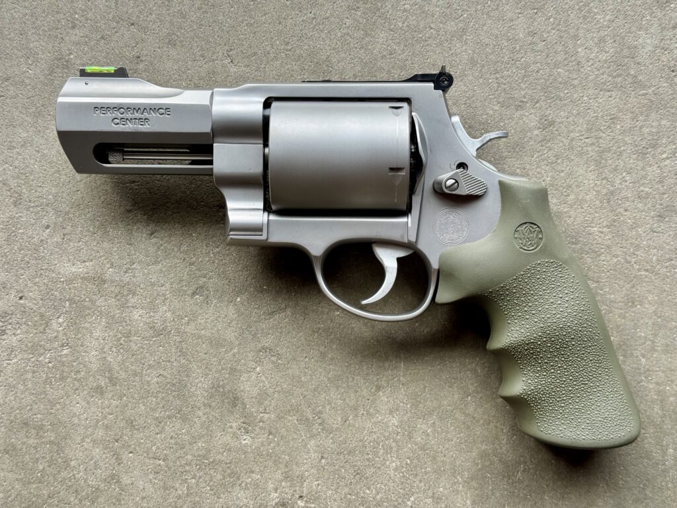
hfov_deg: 39.7
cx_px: 338
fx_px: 939
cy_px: 254
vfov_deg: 30.3
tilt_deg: -87.2
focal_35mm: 48
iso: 64
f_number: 1.78
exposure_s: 1/491
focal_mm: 6.76
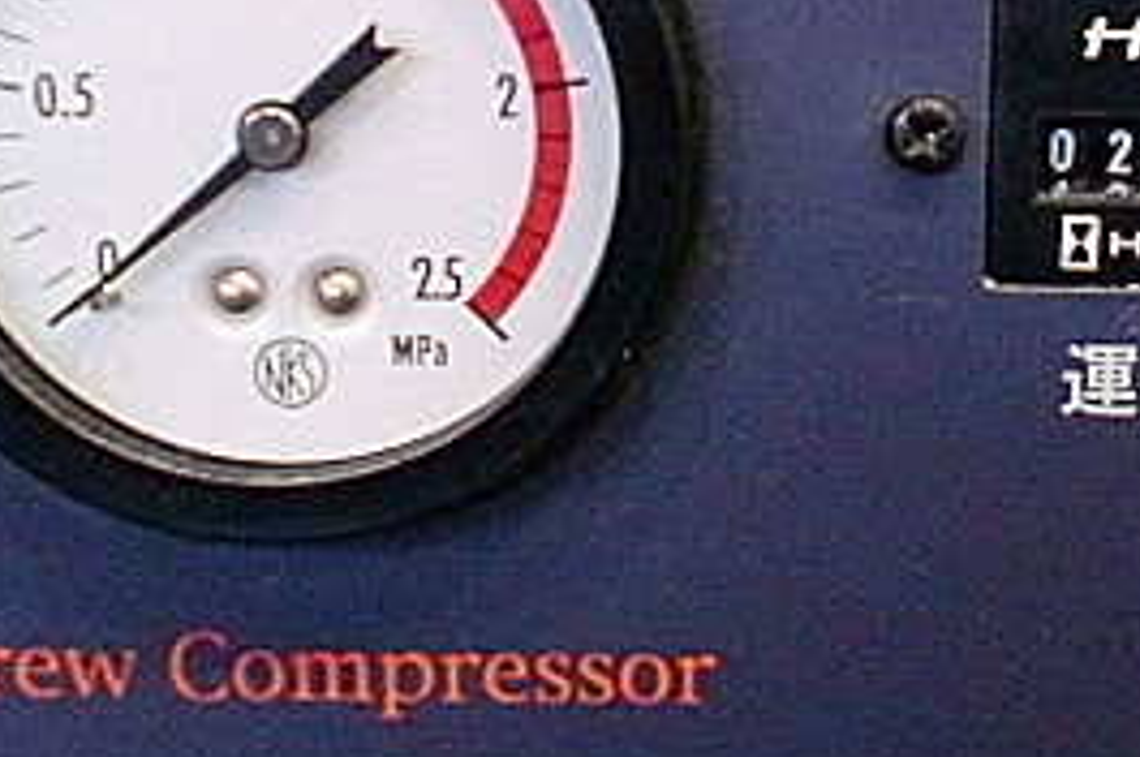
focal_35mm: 88
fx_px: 2783
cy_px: 267
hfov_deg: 22.8
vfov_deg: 15.5
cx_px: 934
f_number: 3.1
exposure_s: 1/60
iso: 800
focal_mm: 6.3
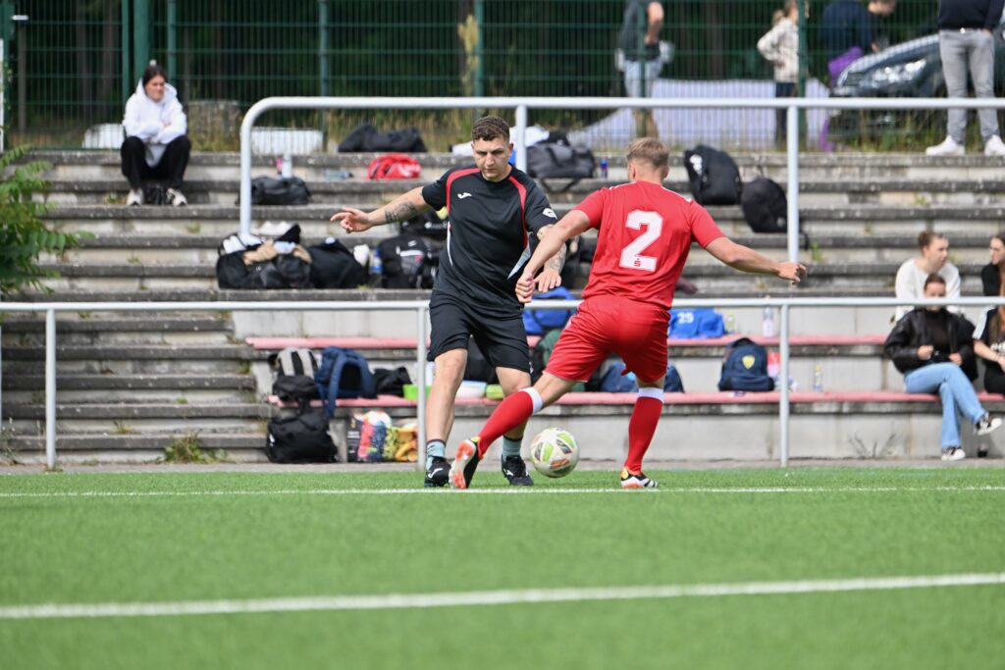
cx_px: 502
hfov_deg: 6.2
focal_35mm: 330
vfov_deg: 4.2
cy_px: 335
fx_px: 9213
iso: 360
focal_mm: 330
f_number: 5.6
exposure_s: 1/1600
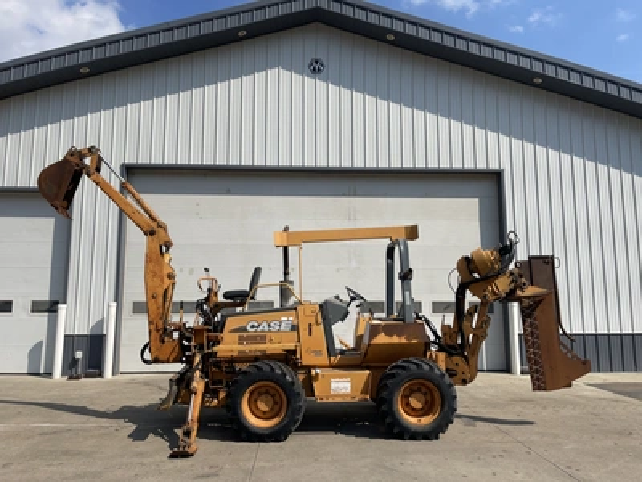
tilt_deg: +6.6
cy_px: 241
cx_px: 321
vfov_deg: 54.9
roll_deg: -0.4
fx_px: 464
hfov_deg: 69.4
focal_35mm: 25
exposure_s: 1/5128
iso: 32
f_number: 1.6
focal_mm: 5.1
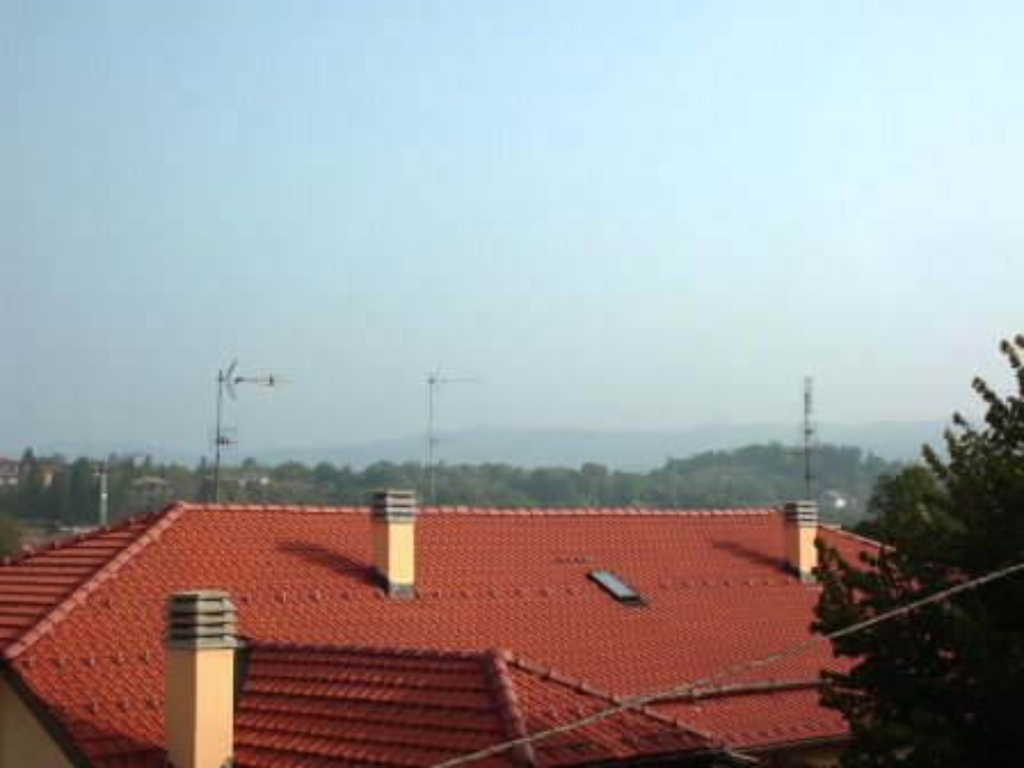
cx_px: 512
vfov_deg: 24.8
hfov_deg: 32.7
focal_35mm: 59
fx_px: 1745
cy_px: 384
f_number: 9.4
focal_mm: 10.5
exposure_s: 1/200
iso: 64
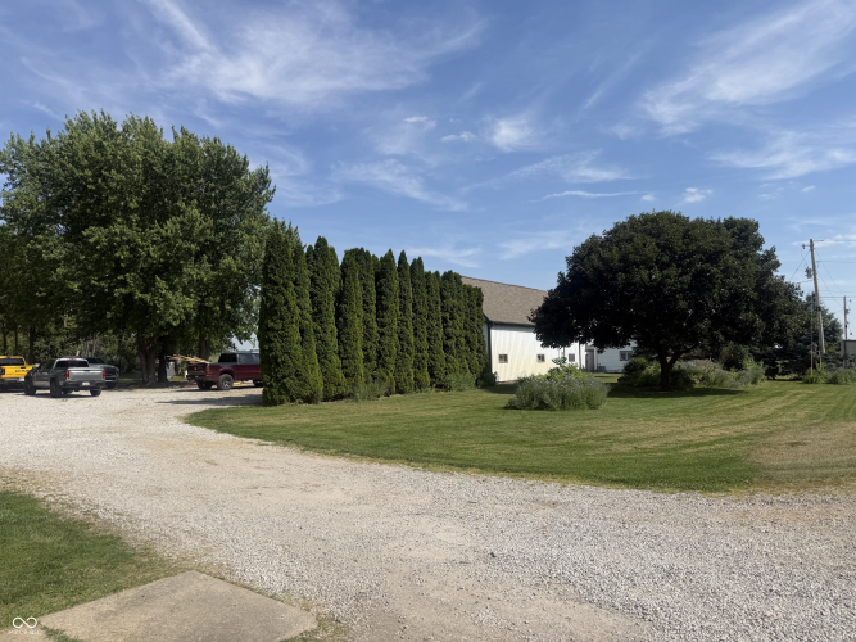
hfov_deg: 71.6
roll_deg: -2.4
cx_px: 428
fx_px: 593
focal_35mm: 24
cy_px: 321
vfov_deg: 56.8
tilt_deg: +4.7
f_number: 1.78
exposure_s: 1/6173
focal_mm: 6.76
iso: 80
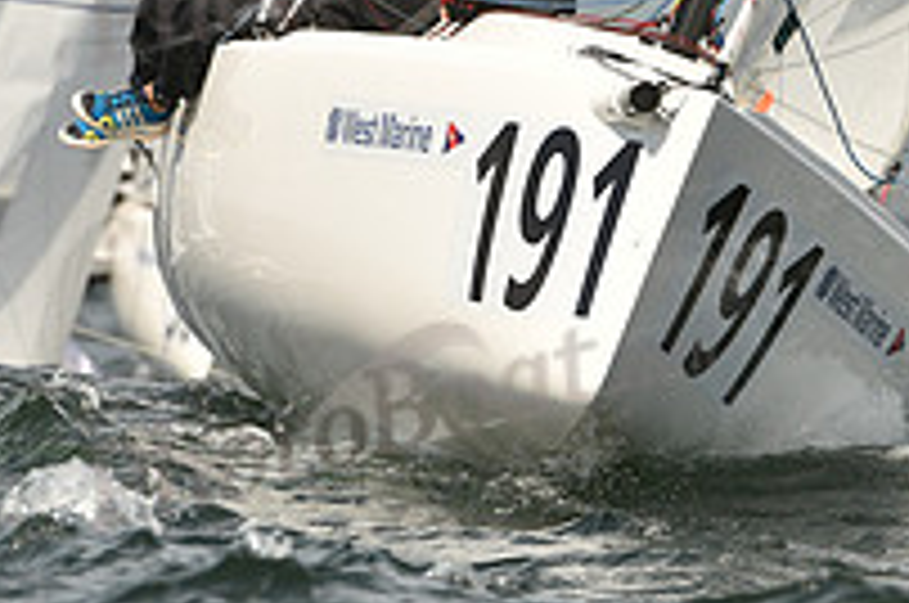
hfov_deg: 1.8
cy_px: 119
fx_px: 29016
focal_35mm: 1151
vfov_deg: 1.2
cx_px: 954
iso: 320
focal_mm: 400
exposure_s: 1/1250
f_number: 8
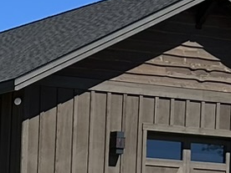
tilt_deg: -1.2
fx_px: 1288
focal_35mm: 193
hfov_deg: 9.3
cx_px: -296
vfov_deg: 7.5
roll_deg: -1.8
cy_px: 309
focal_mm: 5.7
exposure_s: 1/3257
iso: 50
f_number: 1.5
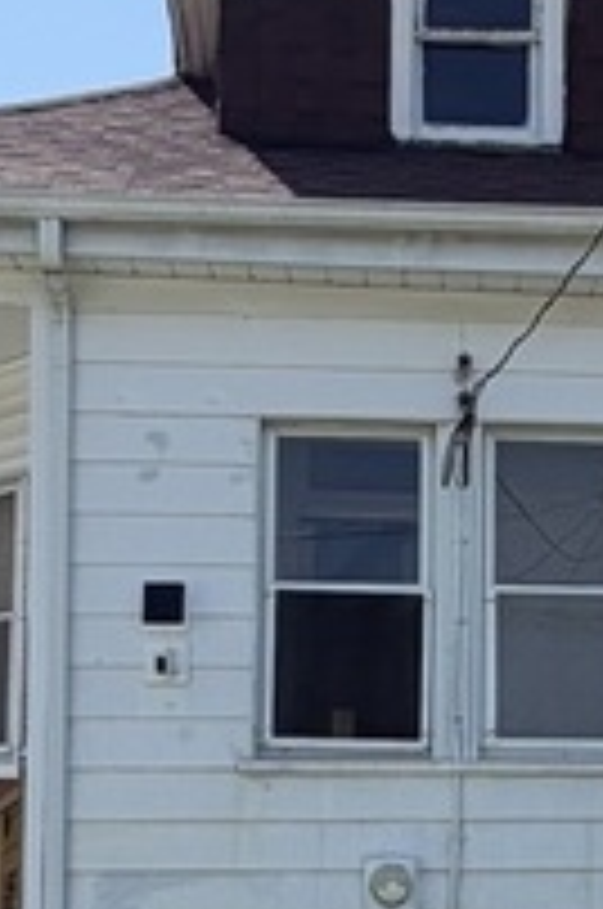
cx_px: 536
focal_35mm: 78
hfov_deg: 17.2
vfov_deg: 25.1
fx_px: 1966
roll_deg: -0.9
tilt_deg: +2.0
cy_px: 850
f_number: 2.2
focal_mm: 2.22
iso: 20
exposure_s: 1/799
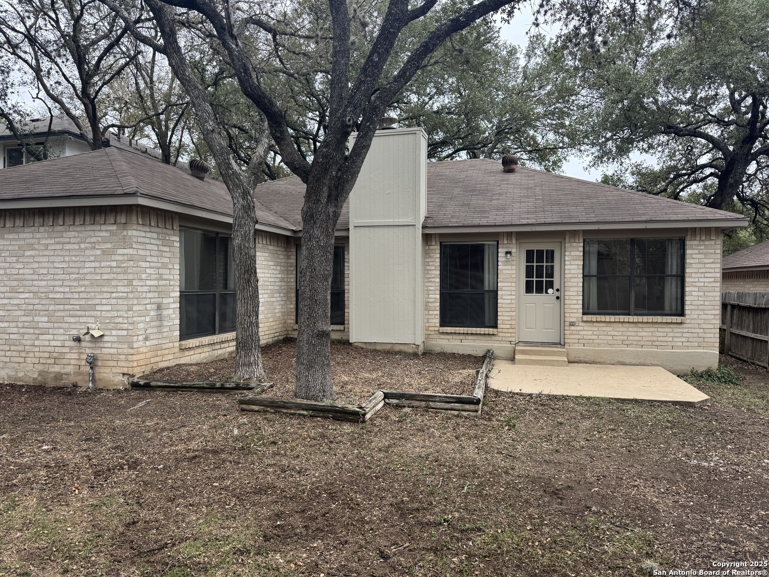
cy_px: 288
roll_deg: +0.1
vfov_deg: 56.8
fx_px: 533
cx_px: 384
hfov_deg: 71.6
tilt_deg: -0.4
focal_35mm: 24
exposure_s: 1/417
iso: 80
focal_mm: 6.76
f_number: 1.78
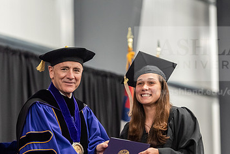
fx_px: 1176
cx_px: 115
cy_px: 105
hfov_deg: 11.2
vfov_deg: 7.5
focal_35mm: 184
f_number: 3.2
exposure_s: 1/200
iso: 2500
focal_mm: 112
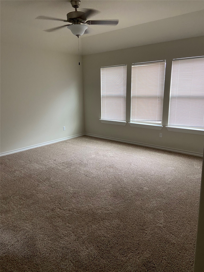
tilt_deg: -11.7
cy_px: 136
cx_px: 102
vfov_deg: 67.3
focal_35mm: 26
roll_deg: +0.0
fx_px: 204
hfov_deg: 53.1
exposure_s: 1/60
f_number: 1.8
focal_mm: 4.25
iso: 200
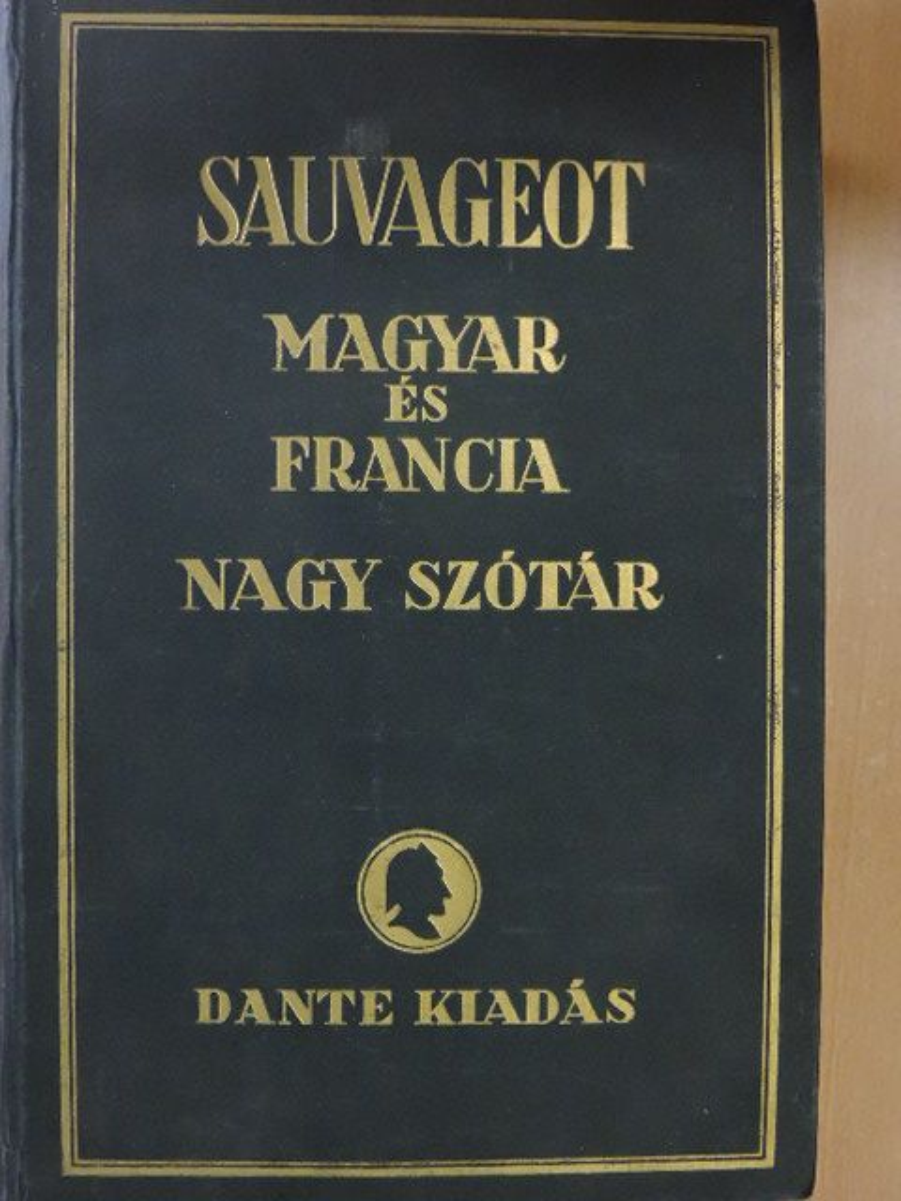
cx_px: 450
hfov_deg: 32.2
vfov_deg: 42.1
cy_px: 600
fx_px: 1562
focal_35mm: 45
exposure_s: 1/80
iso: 1600
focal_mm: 8.1
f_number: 4
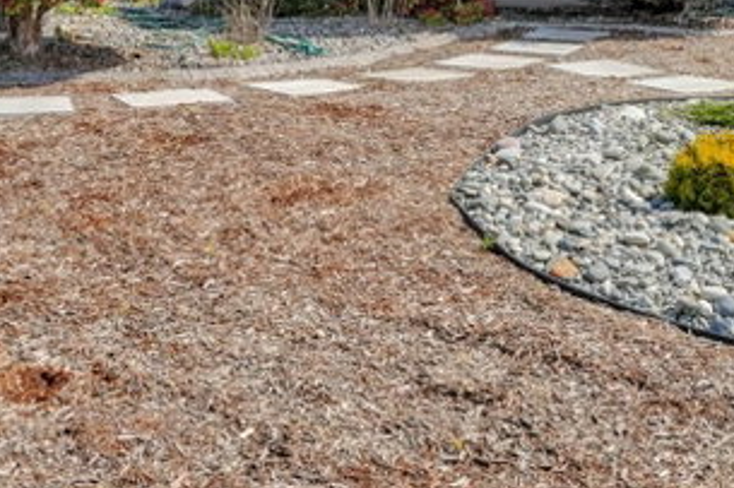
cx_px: 330
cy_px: -141
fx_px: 1284
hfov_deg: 31.9
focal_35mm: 63
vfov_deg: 19.9
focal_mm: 24
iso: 400
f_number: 8
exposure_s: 1/800
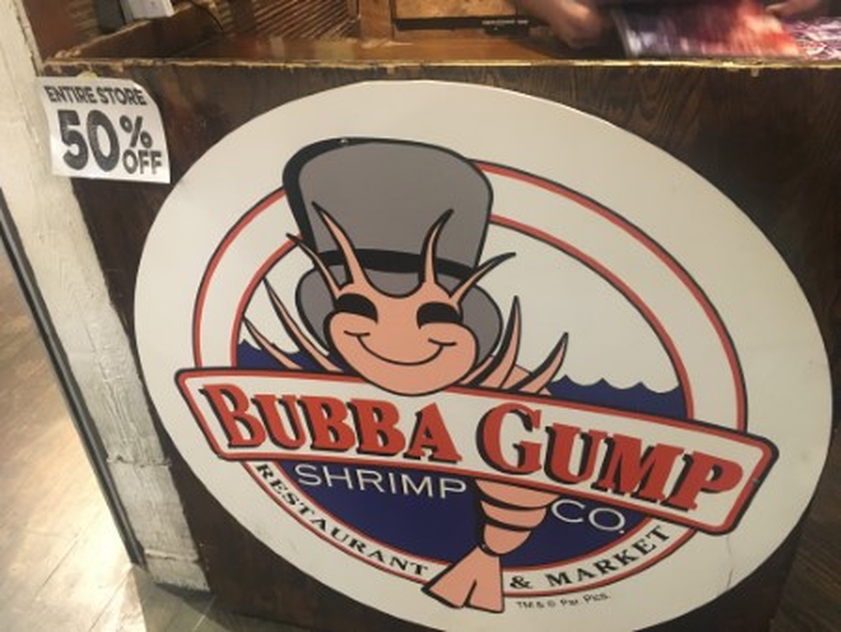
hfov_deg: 61.6
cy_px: 316
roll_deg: +3.0
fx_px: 705
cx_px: 420
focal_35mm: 29
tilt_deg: -33.3
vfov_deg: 48.3
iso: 200
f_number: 2.2
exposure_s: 1/15
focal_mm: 4.15
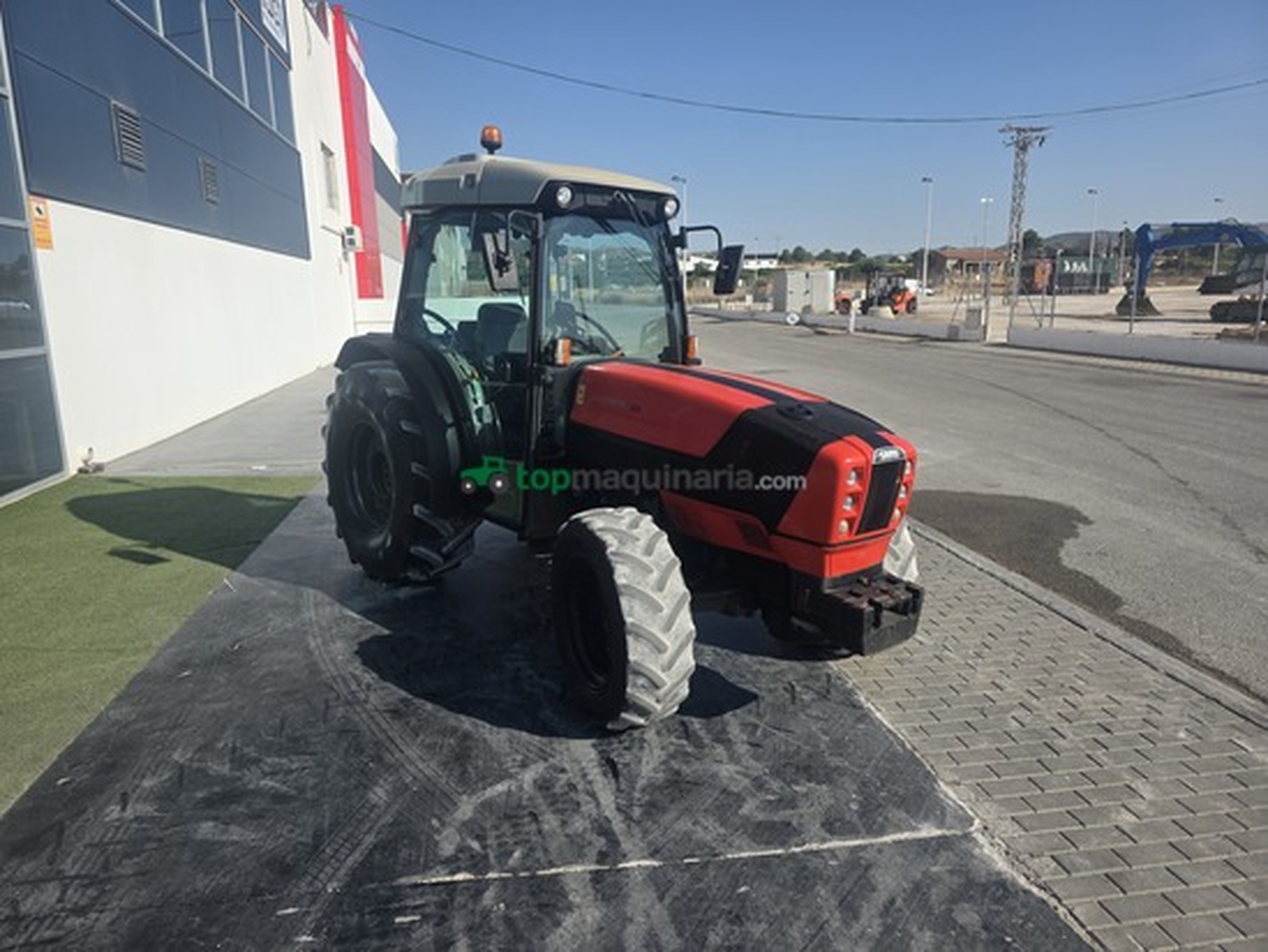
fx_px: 843
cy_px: 476
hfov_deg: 73.9
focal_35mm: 23
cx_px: 634
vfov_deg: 58.9
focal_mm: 6.3
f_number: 1.7
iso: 80
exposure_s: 1/6574
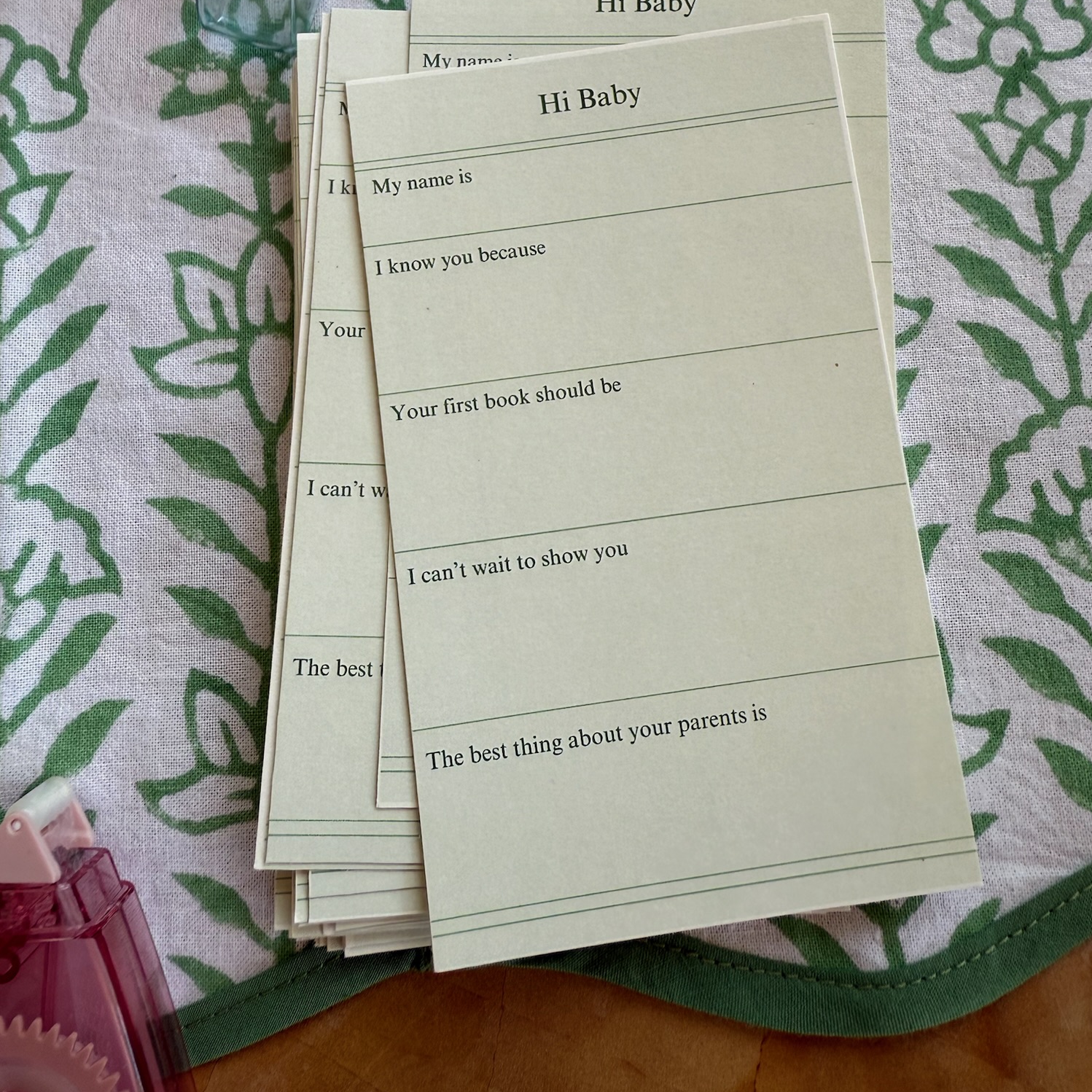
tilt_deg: -79.5
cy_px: 387
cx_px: 548
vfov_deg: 54.8
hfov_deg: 55.6
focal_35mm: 29
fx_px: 1035
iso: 40
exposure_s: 1/170
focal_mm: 2.22
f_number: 2.2
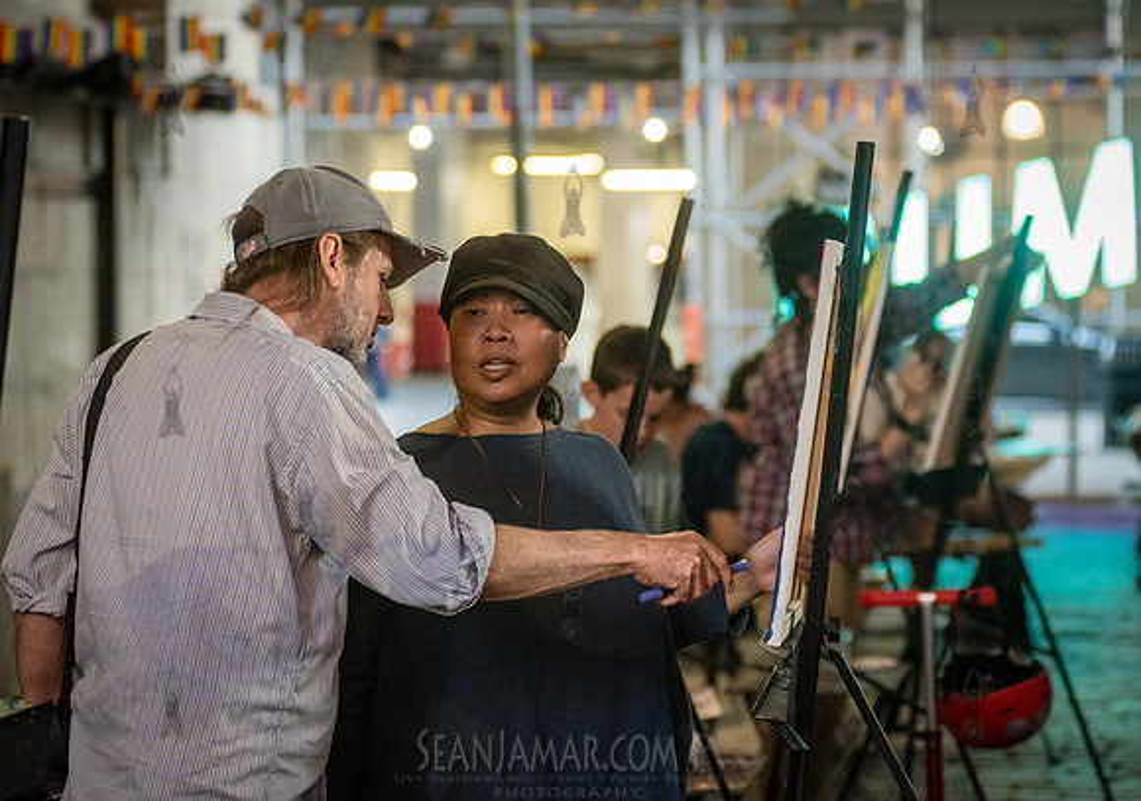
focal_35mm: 107
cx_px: 544
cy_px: 291
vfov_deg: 13.2
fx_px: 3450
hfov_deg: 18.8
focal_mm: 80
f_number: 3.2
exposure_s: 1/320
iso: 5000
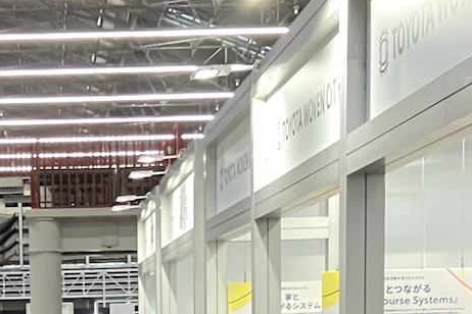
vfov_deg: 10.7
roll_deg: +1.6
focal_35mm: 121
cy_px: 550
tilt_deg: -8.7
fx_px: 1586
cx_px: 15
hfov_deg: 16.6
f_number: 1.8
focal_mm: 3.99
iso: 160
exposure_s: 1/50
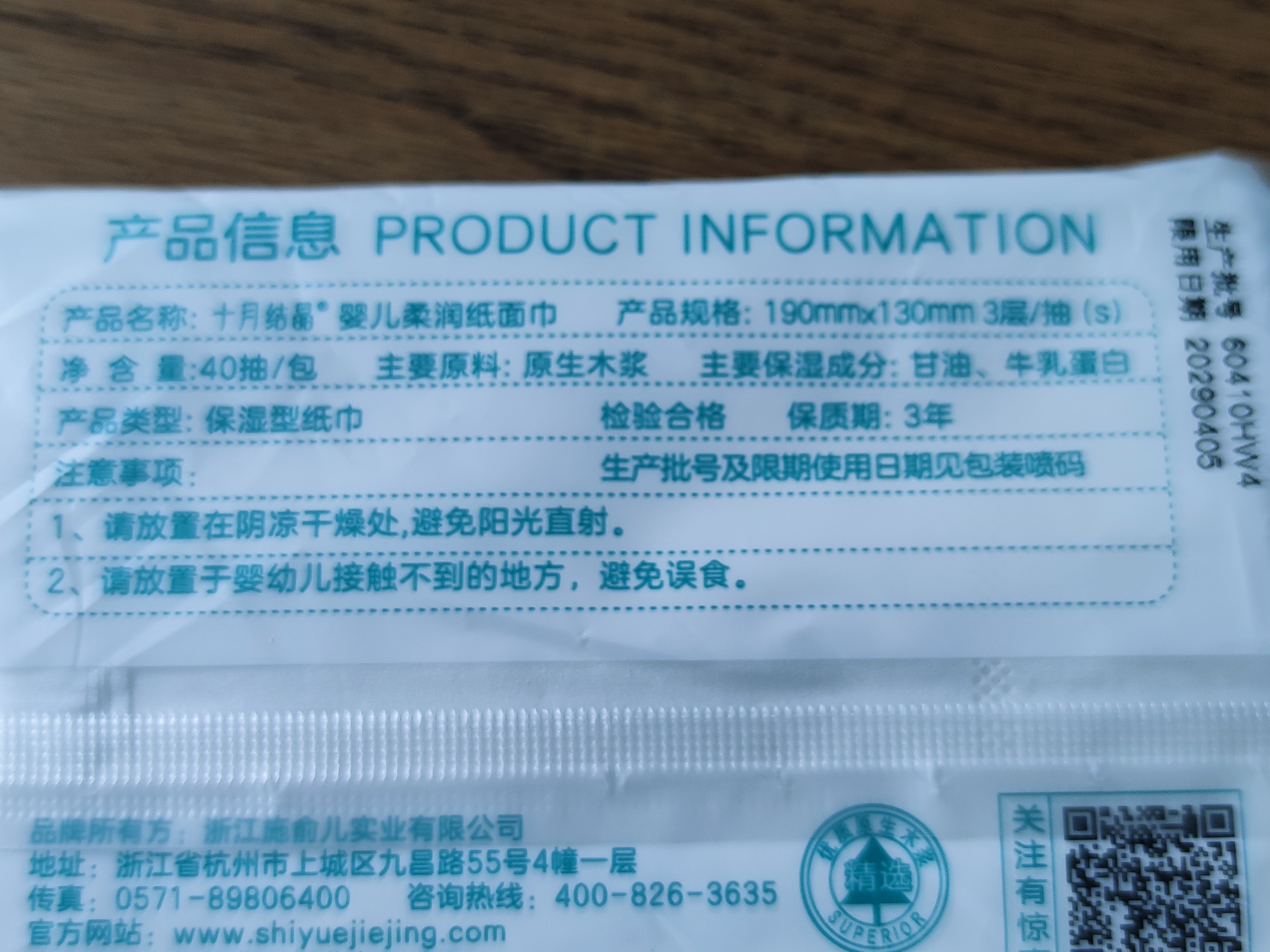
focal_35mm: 48
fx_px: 1761
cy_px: 476
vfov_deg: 30.3
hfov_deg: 39.7
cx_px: 635
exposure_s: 1/100
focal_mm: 6.72
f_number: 1.69
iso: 80
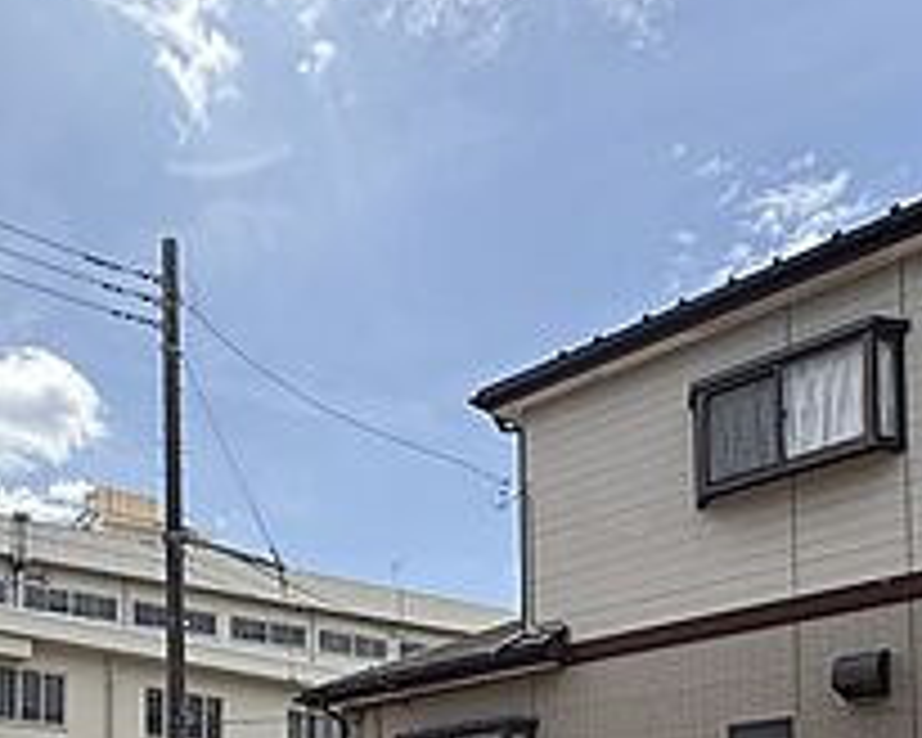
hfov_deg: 45.3
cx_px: 337
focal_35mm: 40
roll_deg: +0.9
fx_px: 1092
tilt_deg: +1.3
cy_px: 868
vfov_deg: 31.7
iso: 64
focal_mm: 2.22
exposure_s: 1/1672
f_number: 2.2
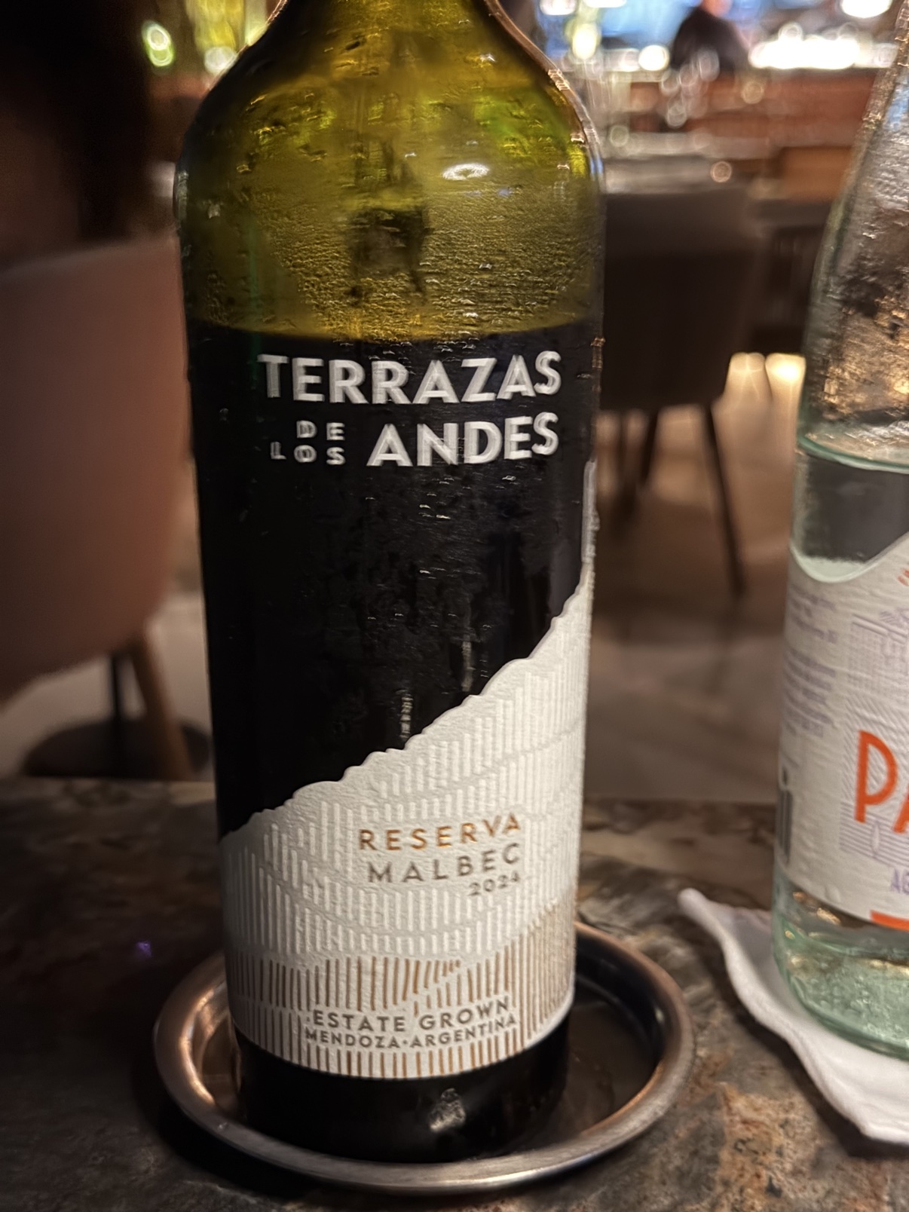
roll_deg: -0.9
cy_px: 606
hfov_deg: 30.3
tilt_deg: -17.7
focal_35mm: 48
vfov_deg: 39.7
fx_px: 1681
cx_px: 454
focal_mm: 6.76
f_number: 1.78
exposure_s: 1/5
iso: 400
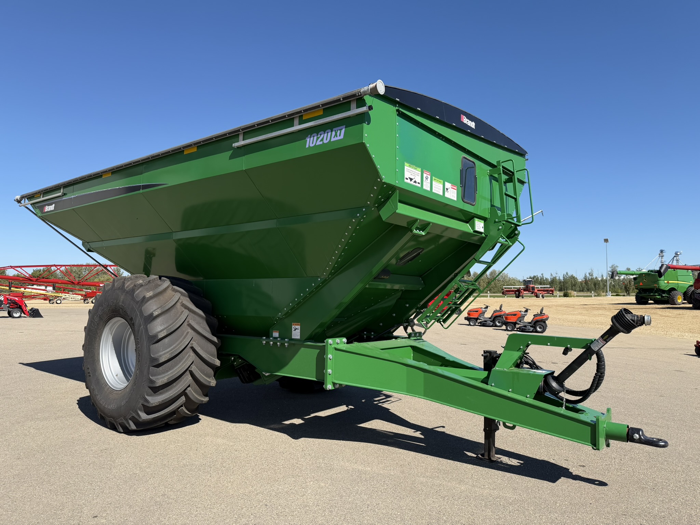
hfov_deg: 71.6
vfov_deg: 56.8
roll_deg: -0.2
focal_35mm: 24
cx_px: 350
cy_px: 262
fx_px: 485
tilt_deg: +2.6
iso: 80
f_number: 1.78
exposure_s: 1/3759
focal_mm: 6.76
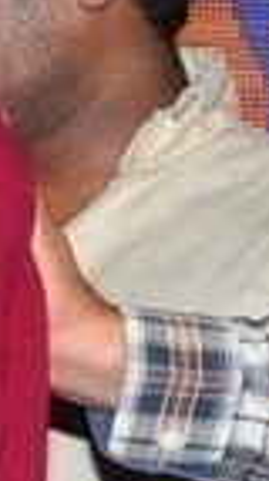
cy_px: 330
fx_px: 5603
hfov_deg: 2.6
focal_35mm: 440
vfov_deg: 4.9
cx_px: -1012
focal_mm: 40
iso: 500
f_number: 8
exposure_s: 1/125
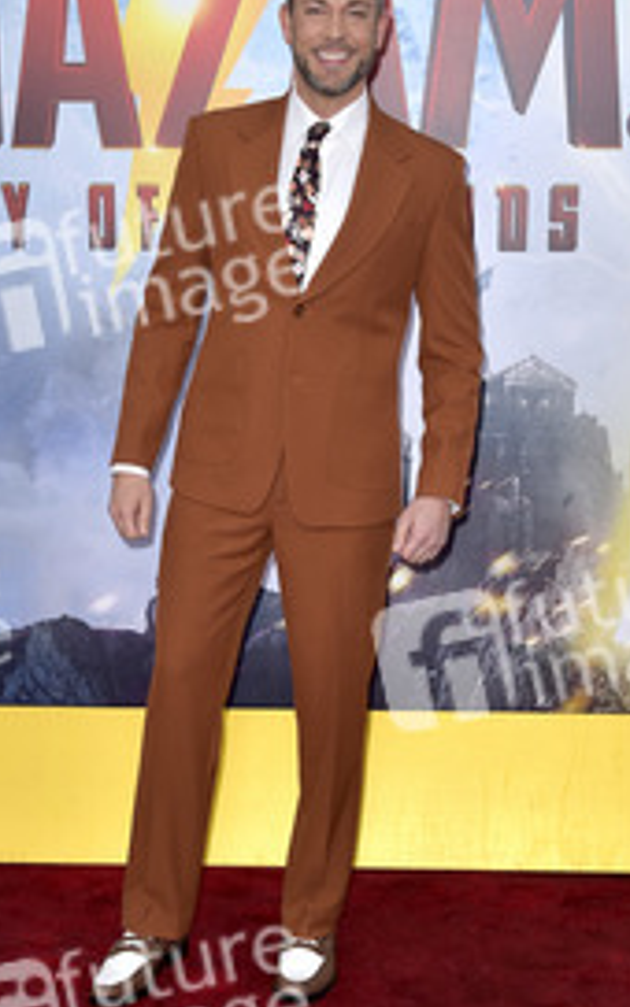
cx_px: 228
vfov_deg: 32.5
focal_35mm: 63
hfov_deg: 20.6
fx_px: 1731
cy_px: 459
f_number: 6.3
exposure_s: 1/250
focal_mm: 42
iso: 400
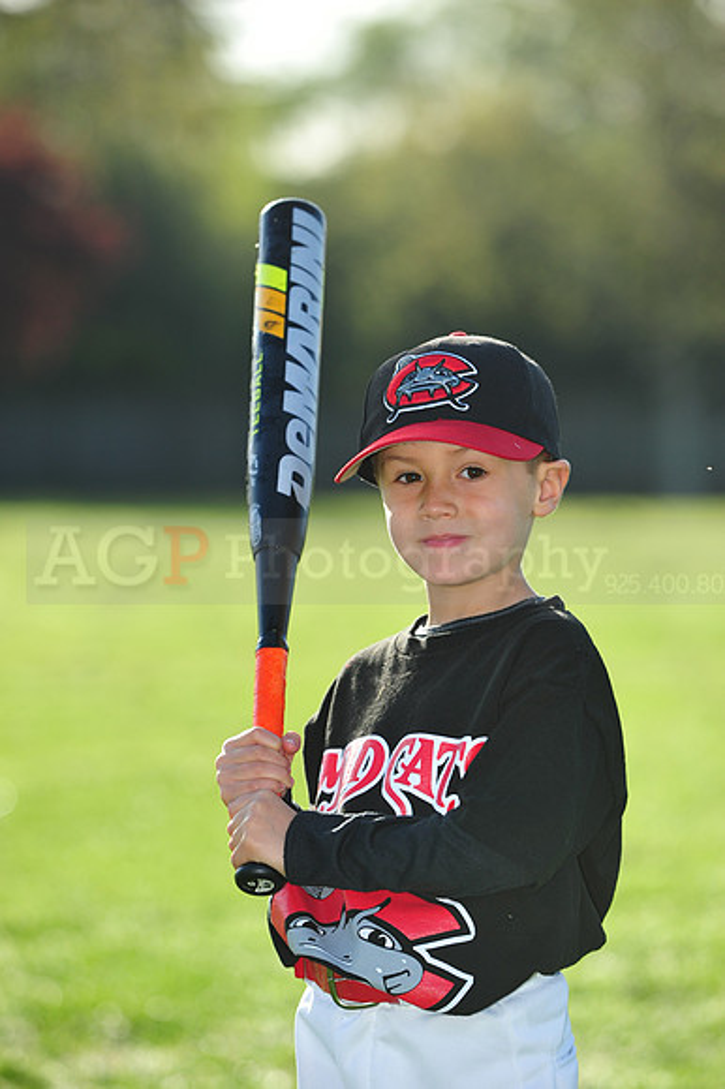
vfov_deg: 11.1
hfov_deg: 7.4
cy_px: 544
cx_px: 362
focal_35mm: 185
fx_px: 5595
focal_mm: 185
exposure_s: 1/1250
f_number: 5
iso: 400
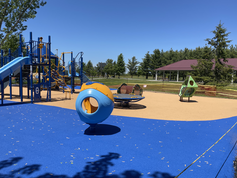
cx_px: 119
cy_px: 92
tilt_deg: -4.8
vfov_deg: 51.3
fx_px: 185
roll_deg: -0.8
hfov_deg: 65.3
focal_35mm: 27
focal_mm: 4.2
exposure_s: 1/4132
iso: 32
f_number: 1.6
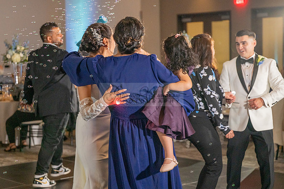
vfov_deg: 17.4
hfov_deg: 25.8
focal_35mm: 79
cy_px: 94
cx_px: 132
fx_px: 620
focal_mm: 70
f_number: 2.8
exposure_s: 1/200
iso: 1600
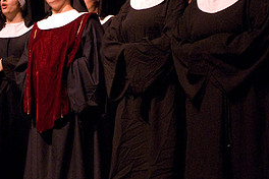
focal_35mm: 132
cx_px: 82
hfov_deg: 15.5
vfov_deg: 10.4
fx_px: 986
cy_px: 66
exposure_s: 1/30
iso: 1600
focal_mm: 40
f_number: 5.6
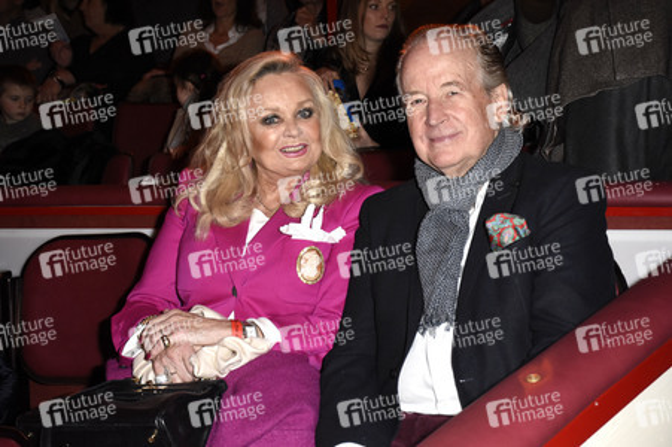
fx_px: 1119
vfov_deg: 22.6
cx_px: 336
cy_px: 224
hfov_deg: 33.4
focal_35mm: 60
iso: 2000
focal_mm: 40
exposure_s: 1/100
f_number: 6.3
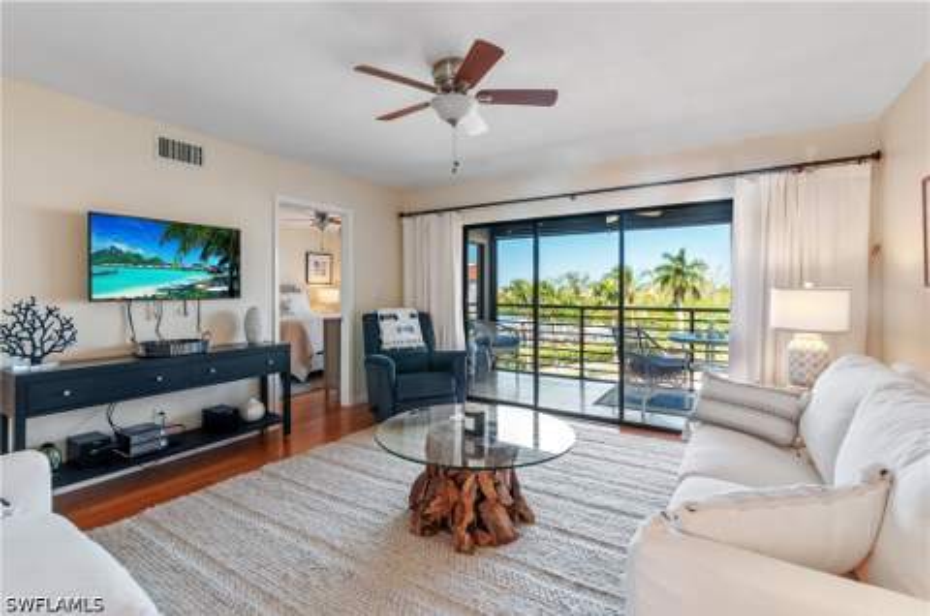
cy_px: 308
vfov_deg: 77.1
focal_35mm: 15
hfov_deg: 100.5
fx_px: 387
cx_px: 465
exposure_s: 1/5
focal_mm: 10
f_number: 8
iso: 200
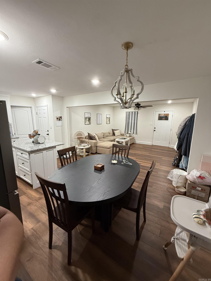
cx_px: 106
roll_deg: -0.8
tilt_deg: -11.0
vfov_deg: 102.1
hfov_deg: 85.7
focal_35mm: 14
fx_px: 114
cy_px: 140
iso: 320
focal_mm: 2.22
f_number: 2.2
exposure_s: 1/60
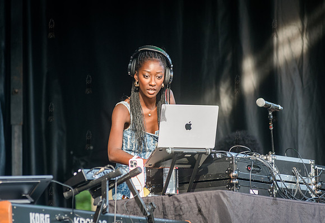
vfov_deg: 6.3
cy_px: 95
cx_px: 153
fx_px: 2031
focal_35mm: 223
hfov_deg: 9.1
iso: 1000
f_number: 4
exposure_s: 1/400
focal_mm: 185
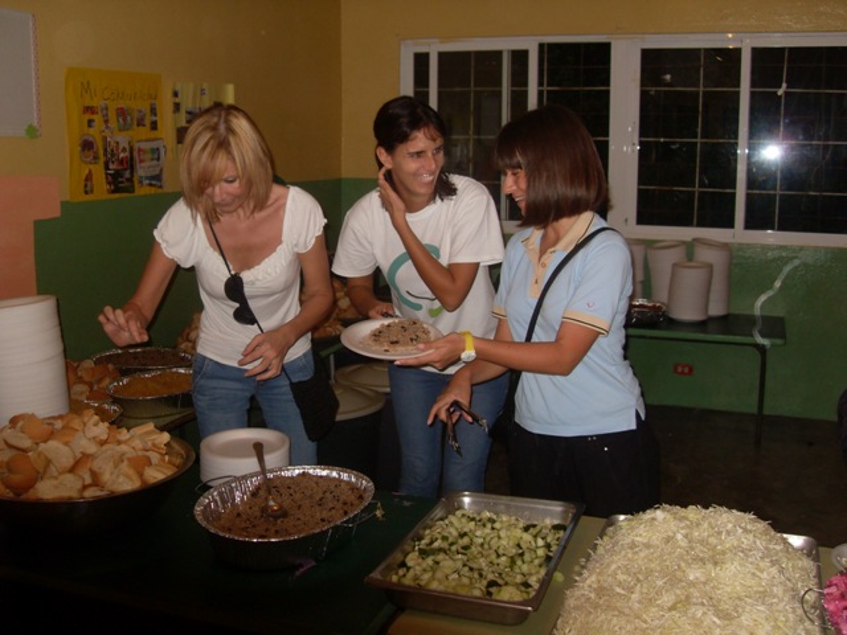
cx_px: 424
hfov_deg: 50.1
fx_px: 905
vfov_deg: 38.7
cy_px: 318
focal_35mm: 37
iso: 100
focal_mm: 6.3
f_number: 2.8
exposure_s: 1/45
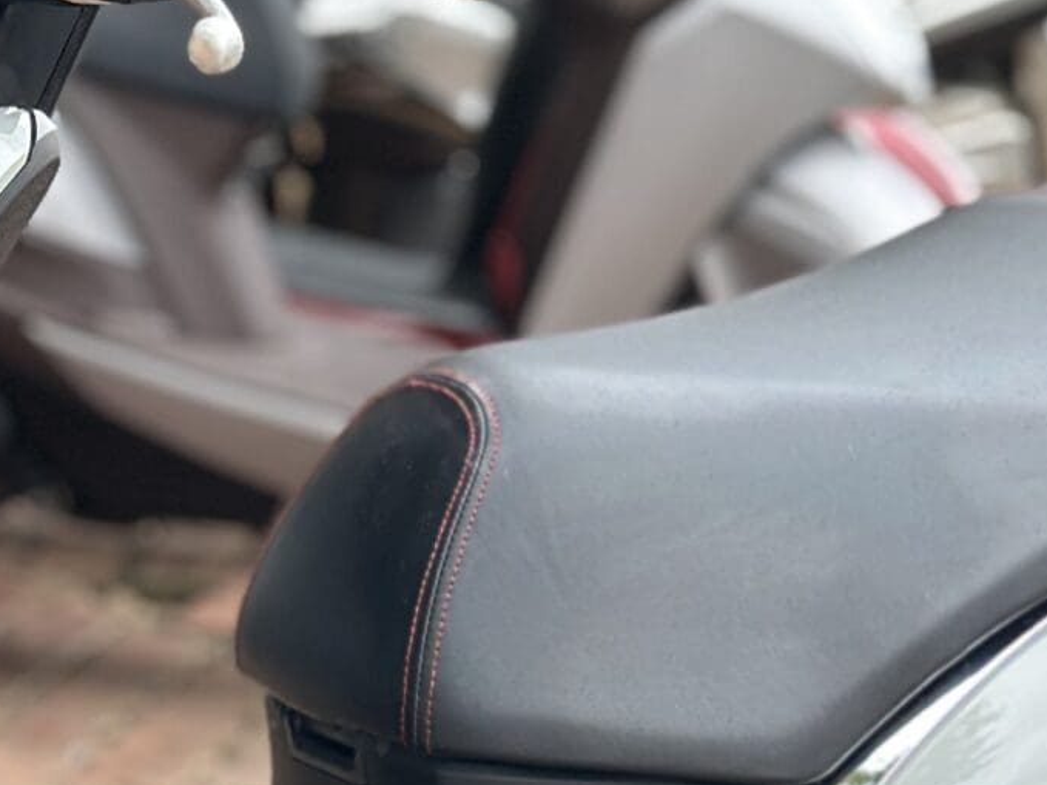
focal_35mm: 181
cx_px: 133
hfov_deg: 10.9
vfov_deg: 8.1
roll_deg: +0.6
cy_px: 979
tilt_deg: -13.3
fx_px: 5474
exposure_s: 1/406
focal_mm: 6.86
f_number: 1.78
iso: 80
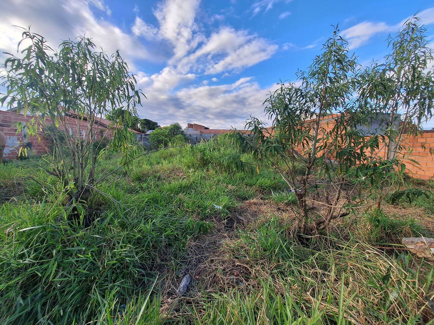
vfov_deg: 89.9
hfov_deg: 106.2
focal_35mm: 13
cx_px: 217
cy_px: 162
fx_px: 163
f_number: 2.2
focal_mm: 1.74
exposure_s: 1/752
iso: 40
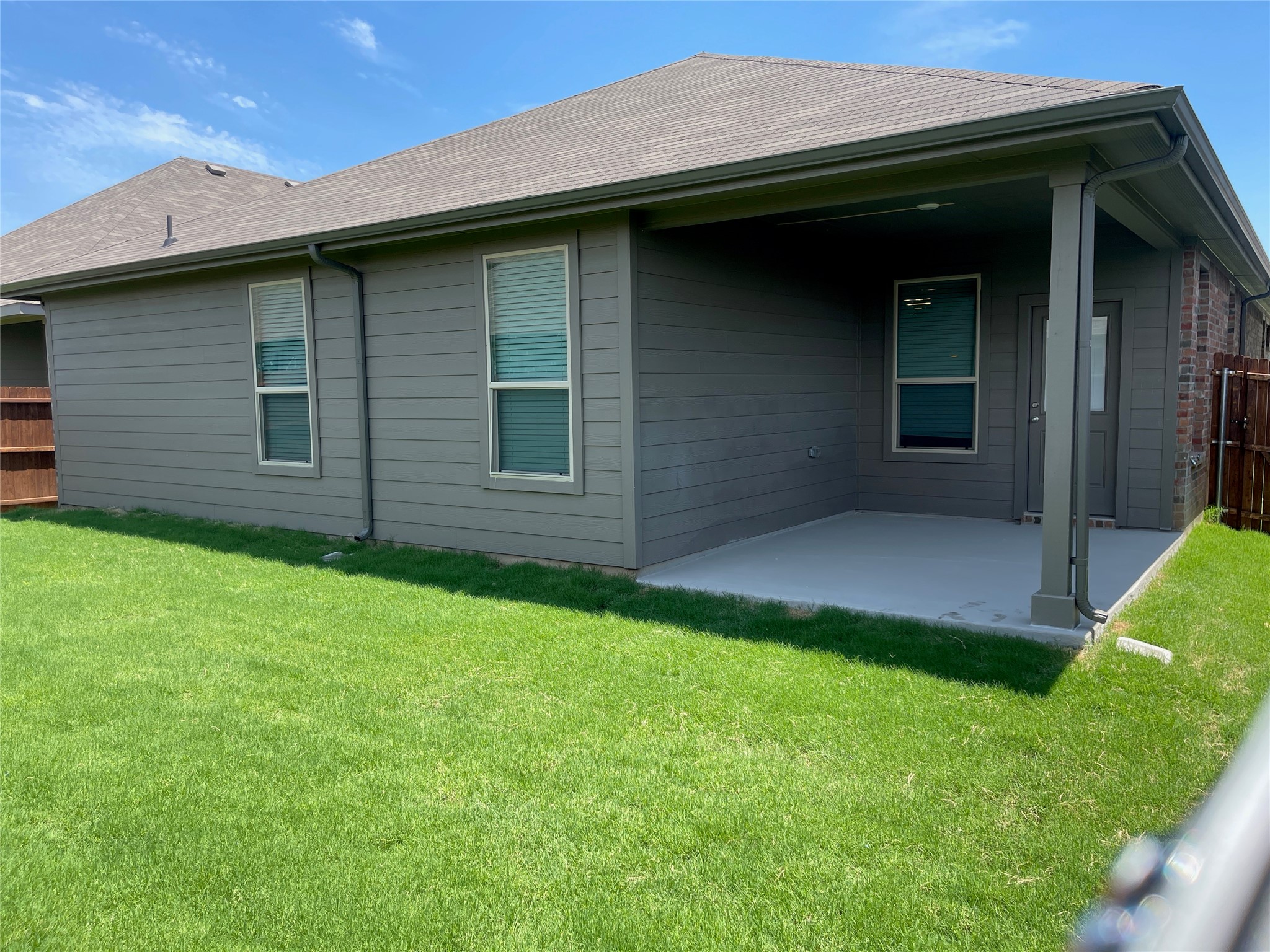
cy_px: 476
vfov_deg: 54.9
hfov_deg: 69.4
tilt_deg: -5.5
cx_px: 635
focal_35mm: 25
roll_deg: -0.1
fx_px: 917
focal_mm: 5.1
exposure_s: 1/1309
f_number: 1.6
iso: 32
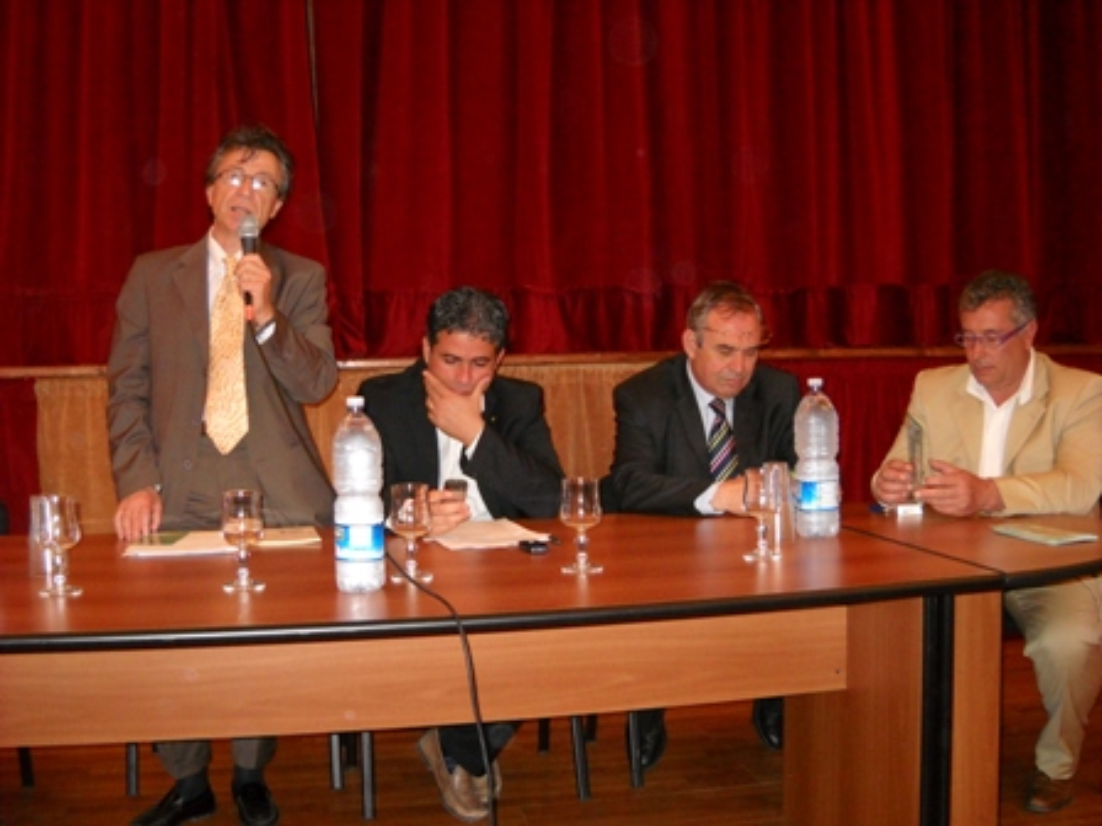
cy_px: 413
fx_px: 1305
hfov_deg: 45.8
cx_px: 551
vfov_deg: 35.1
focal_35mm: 41
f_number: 3.1
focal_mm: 6.72
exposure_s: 1/30
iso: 400
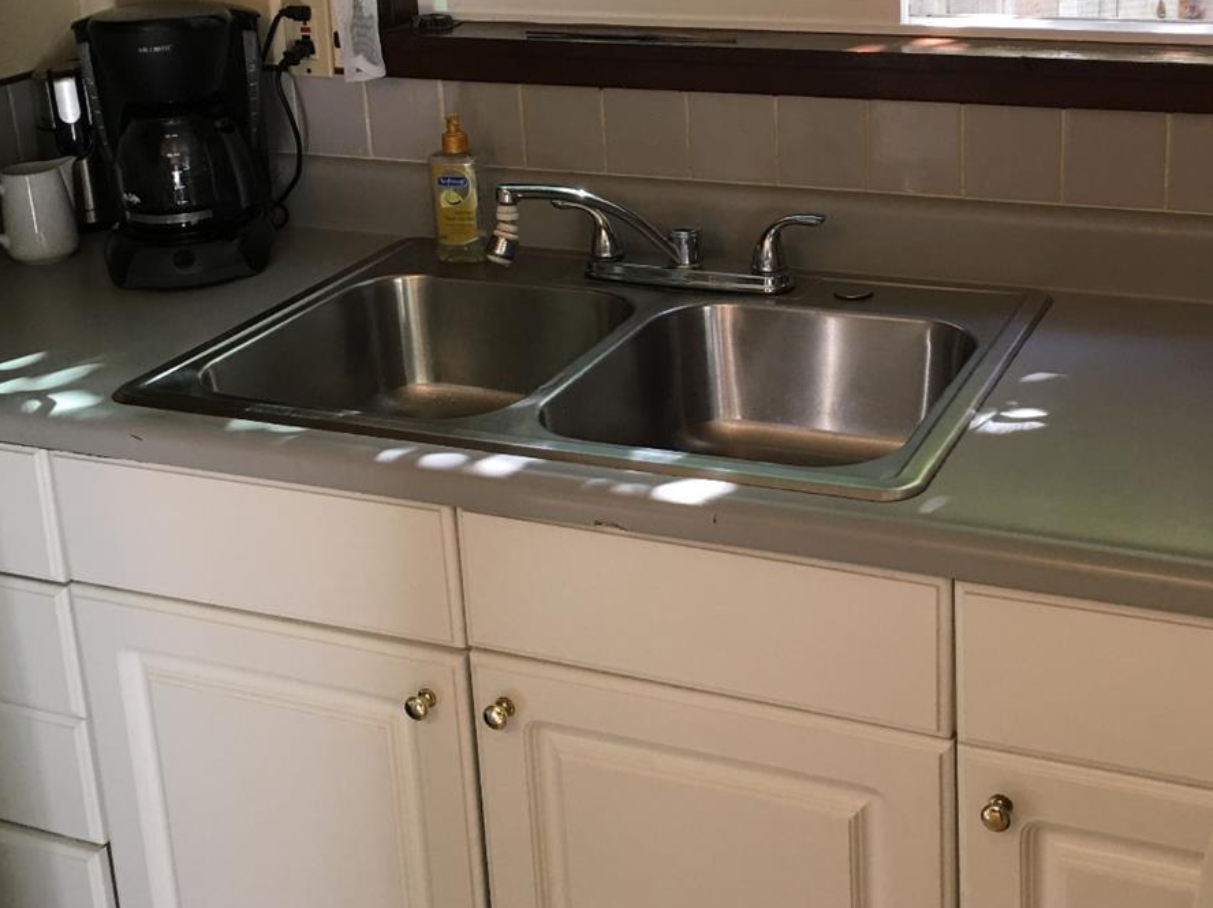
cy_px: 224
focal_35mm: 49
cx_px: 735
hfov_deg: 38.7
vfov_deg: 29.2
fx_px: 1716
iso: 40
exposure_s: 1/30
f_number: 2.2
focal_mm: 4.15
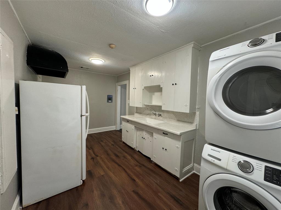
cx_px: 140
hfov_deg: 102.1
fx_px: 114
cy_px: 105
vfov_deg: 85.7
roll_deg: -1.9
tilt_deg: -2.9
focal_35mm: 14
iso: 160
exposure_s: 1/60
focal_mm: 2.22
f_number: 2.2
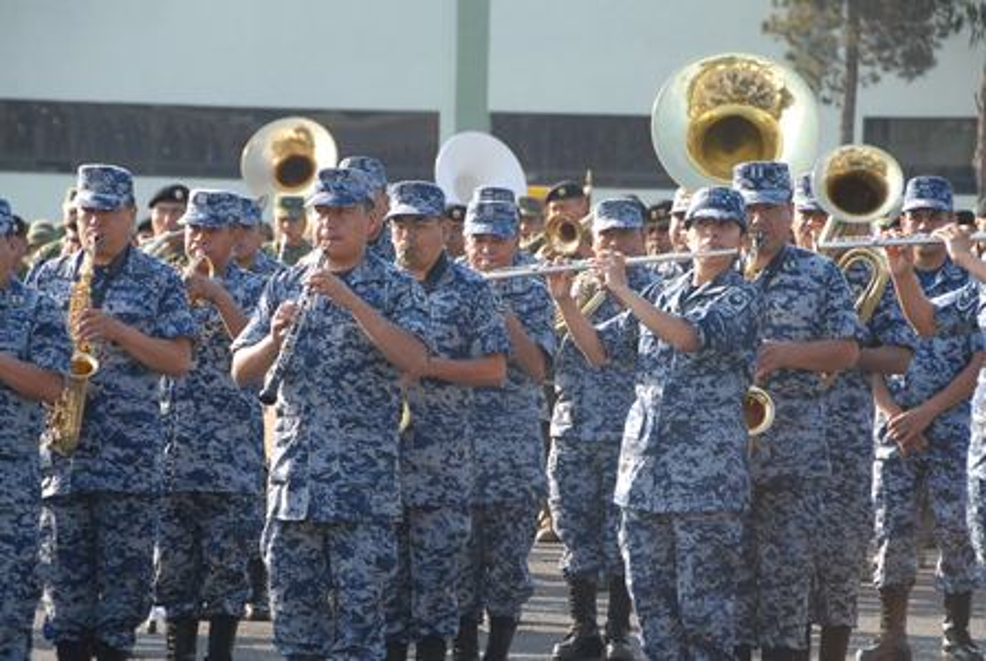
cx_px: 493
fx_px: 5348
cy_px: 330
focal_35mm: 195
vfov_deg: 7.1
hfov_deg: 10.5
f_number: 8
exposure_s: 1/250
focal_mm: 130
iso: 400
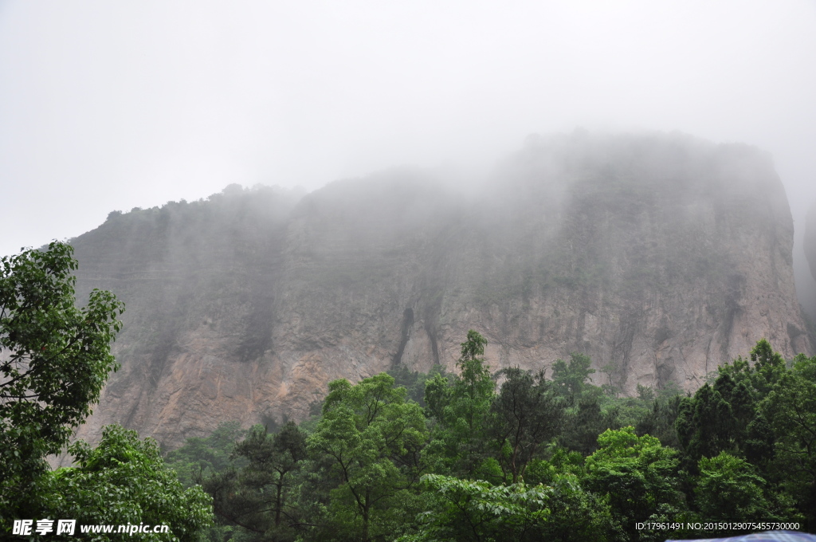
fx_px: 713
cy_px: 271
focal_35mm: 32
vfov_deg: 41.6
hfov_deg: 59.6
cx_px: 408
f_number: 5.6
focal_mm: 21
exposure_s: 1/125
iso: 200
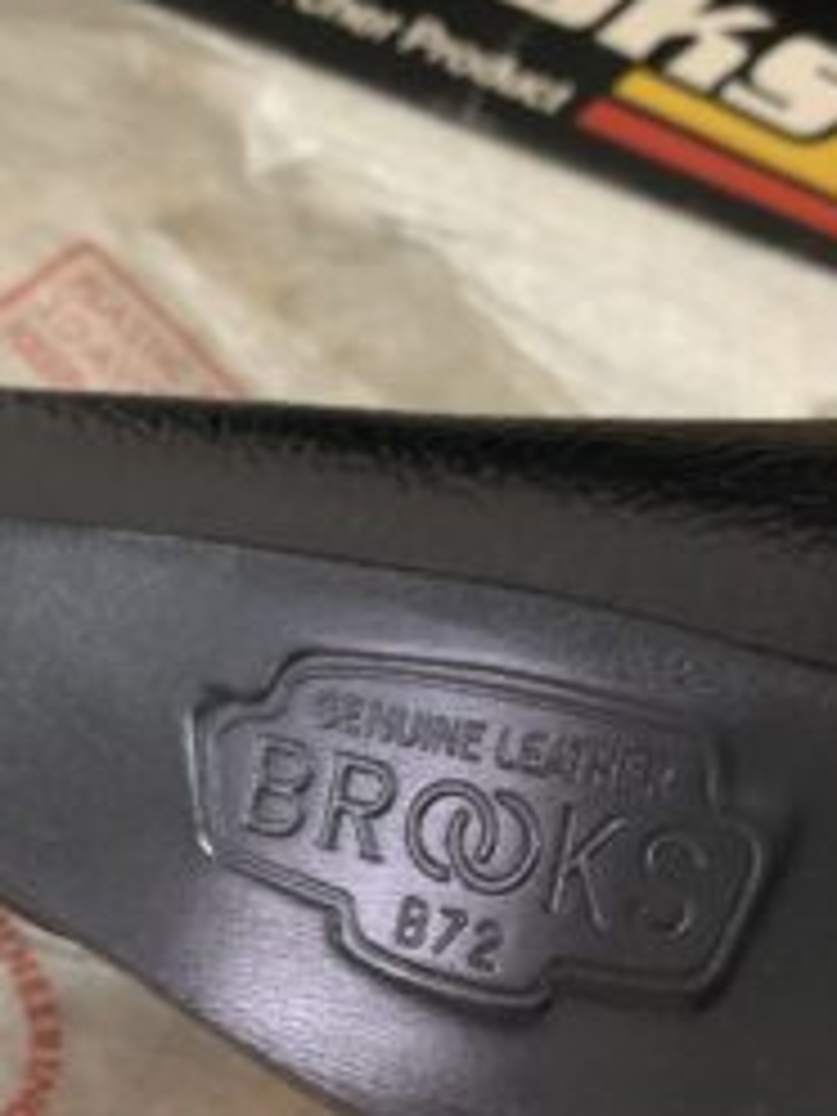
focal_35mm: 42
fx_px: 1354
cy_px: 626
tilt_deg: -51.4
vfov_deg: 44.7
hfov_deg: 34.3
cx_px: 351
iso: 800
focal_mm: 4.25
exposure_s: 1/25
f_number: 1.8
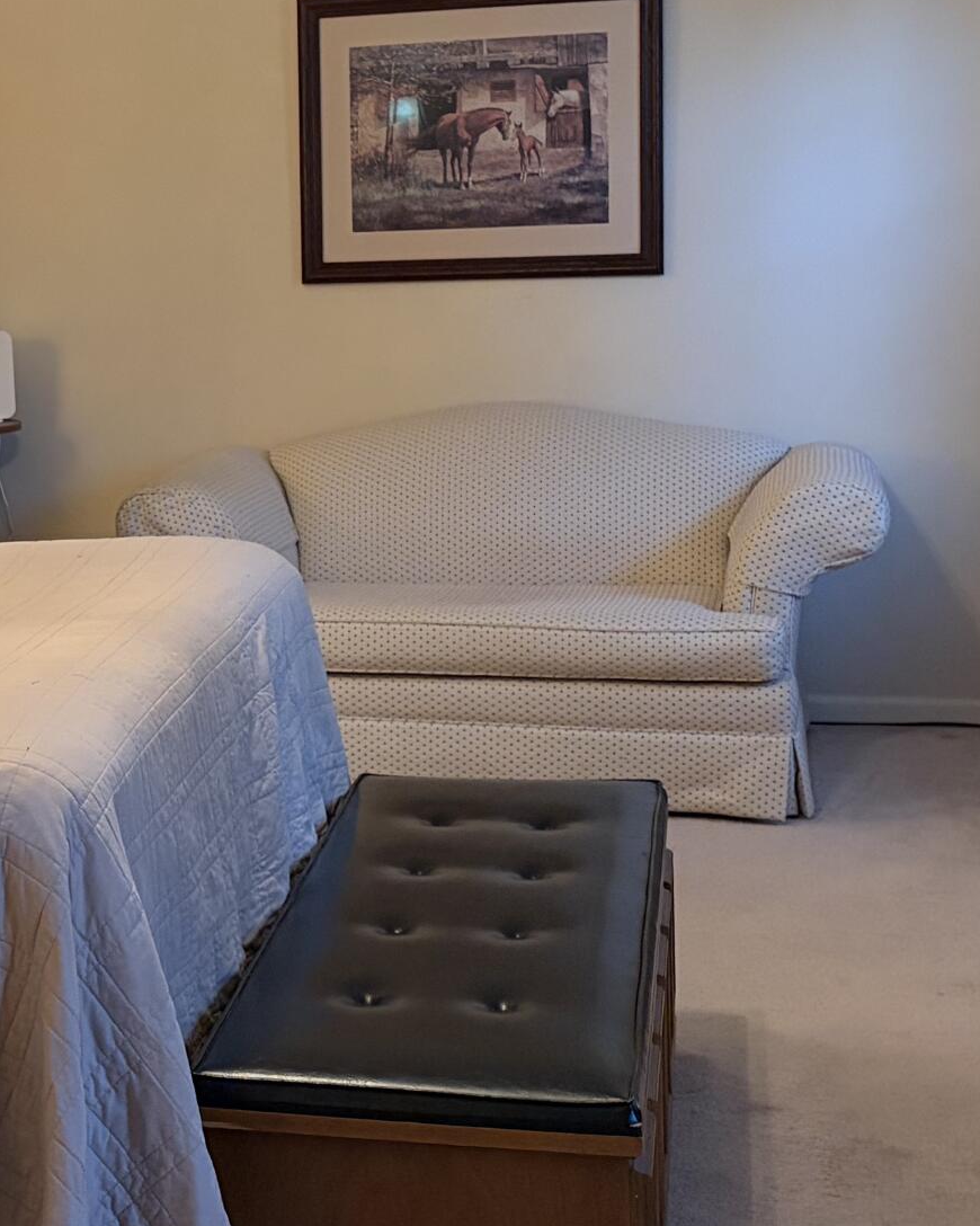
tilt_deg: -5.6
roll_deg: +2.8
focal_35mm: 70
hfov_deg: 21.0
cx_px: -43
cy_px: 467
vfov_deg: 27.1
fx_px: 2539
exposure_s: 1/60
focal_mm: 5.96
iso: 320
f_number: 1.6
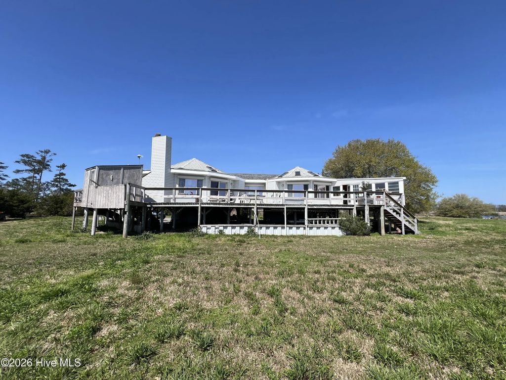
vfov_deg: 89.9
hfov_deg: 106.2
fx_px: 190
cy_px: 190
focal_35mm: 13
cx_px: 253
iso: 32
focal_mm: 1.57
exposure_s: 1/1946
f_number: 1.8
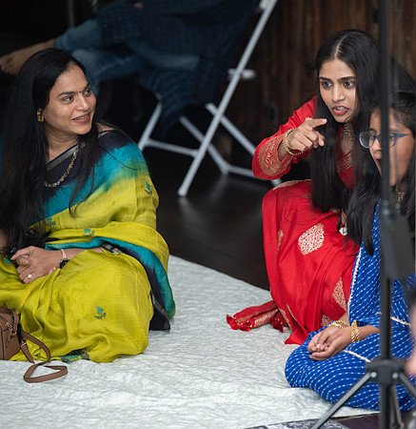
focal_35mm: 168
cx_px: 322
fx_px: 2321
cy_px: 214
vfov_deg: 10.5
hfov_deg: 10.2
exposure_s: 1/200
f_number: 2.8
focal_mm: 130
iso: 500
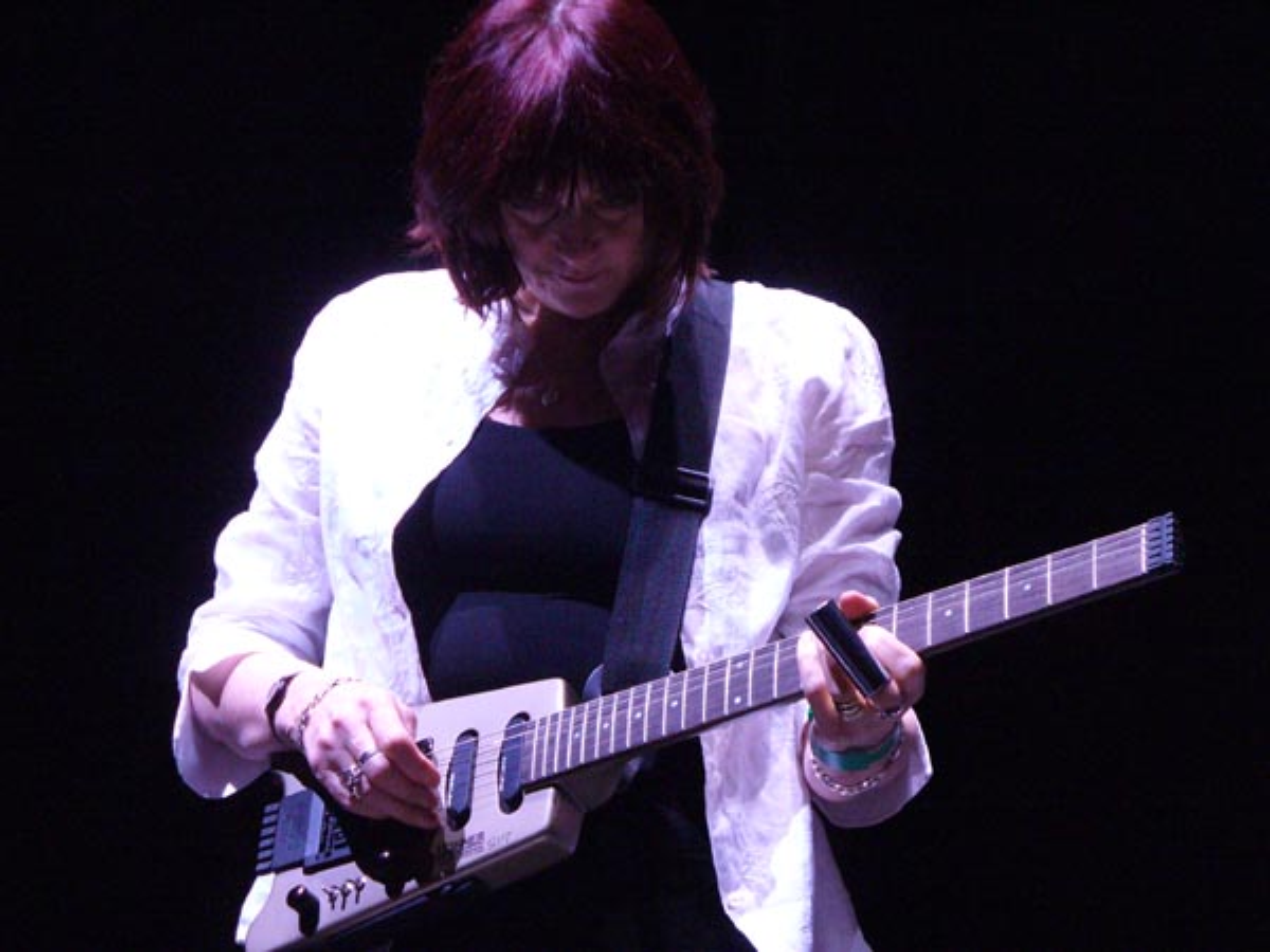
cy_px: 476
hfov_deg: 15.5
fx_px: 4659
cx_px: 635
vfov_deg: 11.7
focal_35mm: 127
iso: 400
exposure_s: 1/100
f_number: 3.7
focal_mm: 21
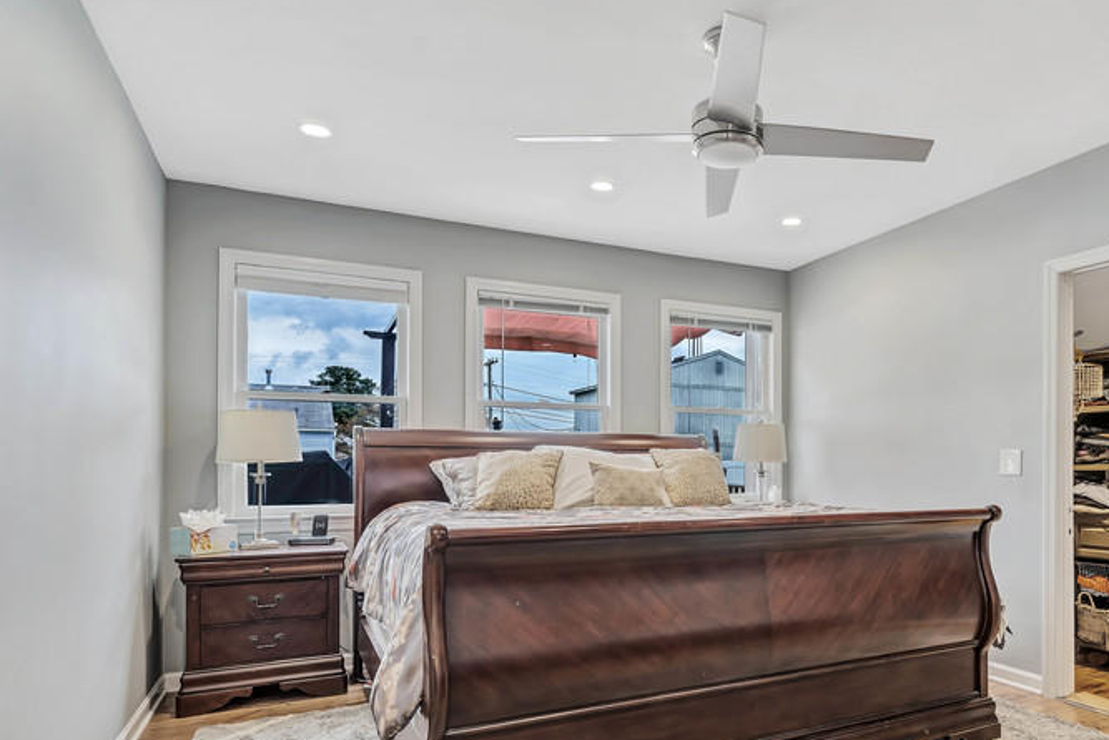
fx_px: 739
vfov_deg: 52.7
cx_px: 725
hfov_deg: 71.9
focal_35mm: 24
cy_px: 455
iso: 200
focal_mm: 16
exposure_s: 1/6
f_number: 8
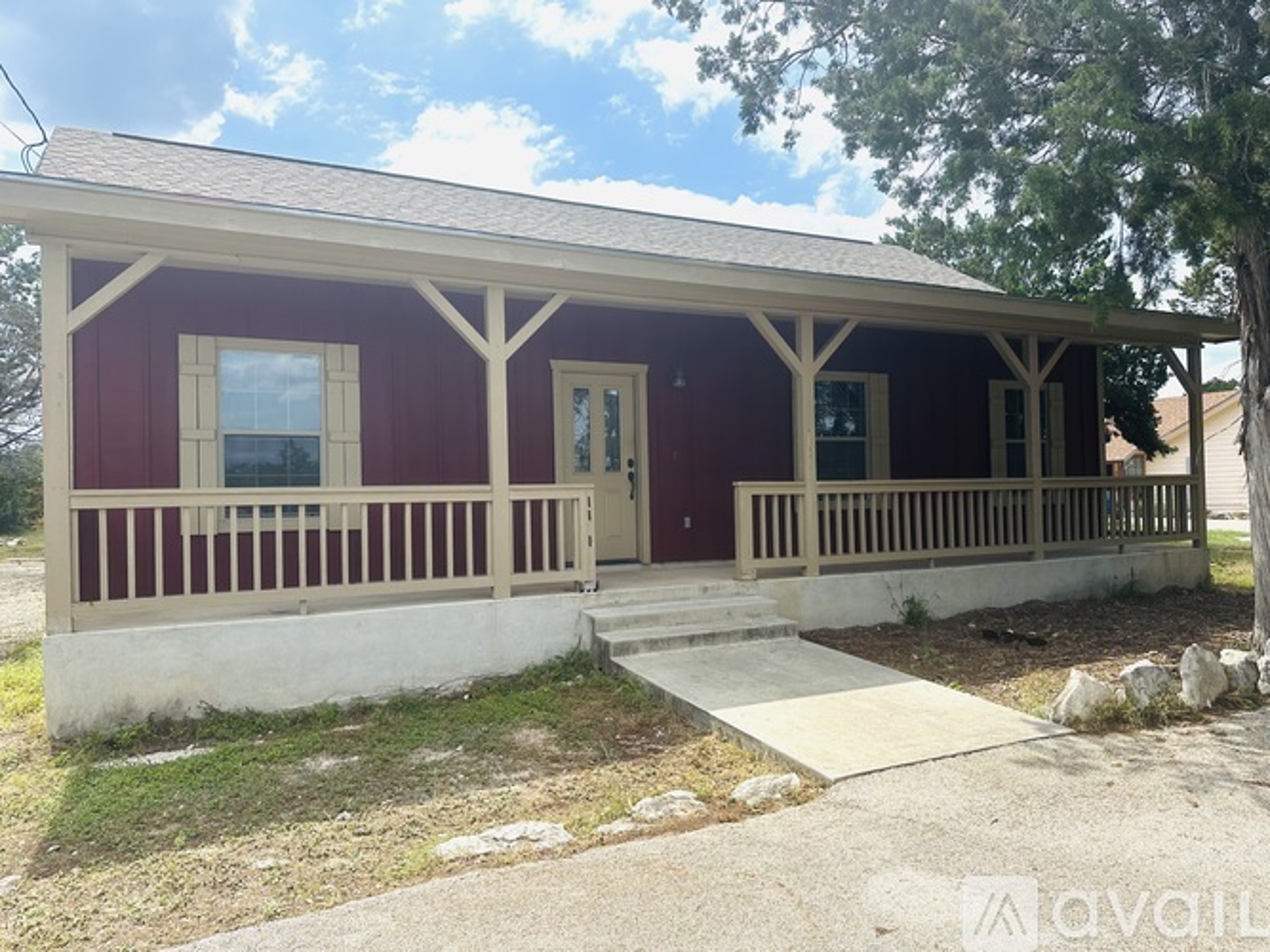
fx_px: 880
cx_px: 635
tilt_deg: +2.1
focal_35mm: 24
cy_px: 476
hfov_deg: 71.6
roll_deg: +0.6
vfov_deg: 56.8
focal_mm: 6.86
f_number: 1.78
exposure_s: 1/3356
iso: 80
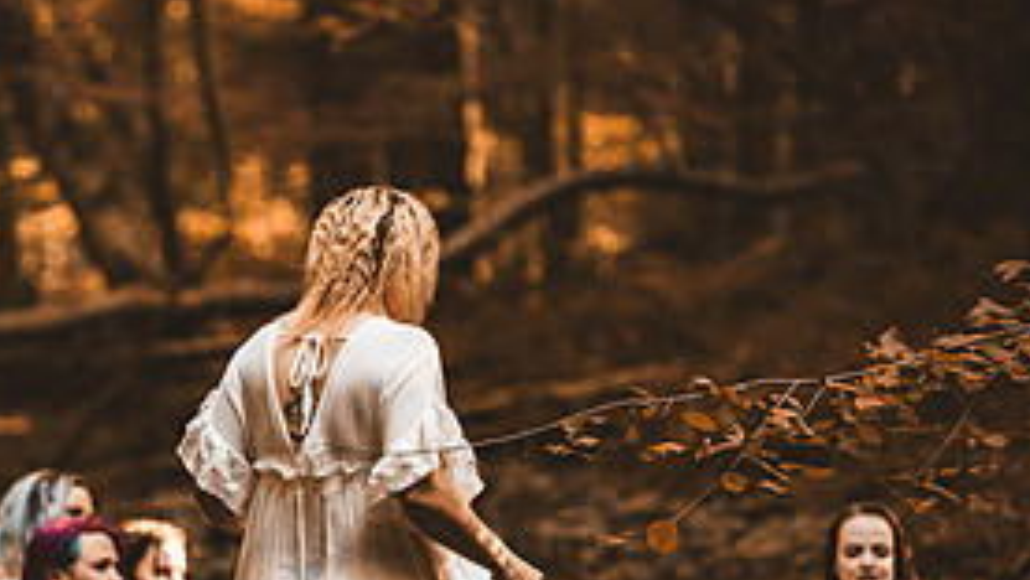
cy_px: 593
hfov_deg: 6.3
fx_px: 9289
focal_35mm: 340
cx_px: 208
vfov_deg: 3.6
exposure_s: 1/400
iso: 1000
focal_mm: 155
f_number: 2.8
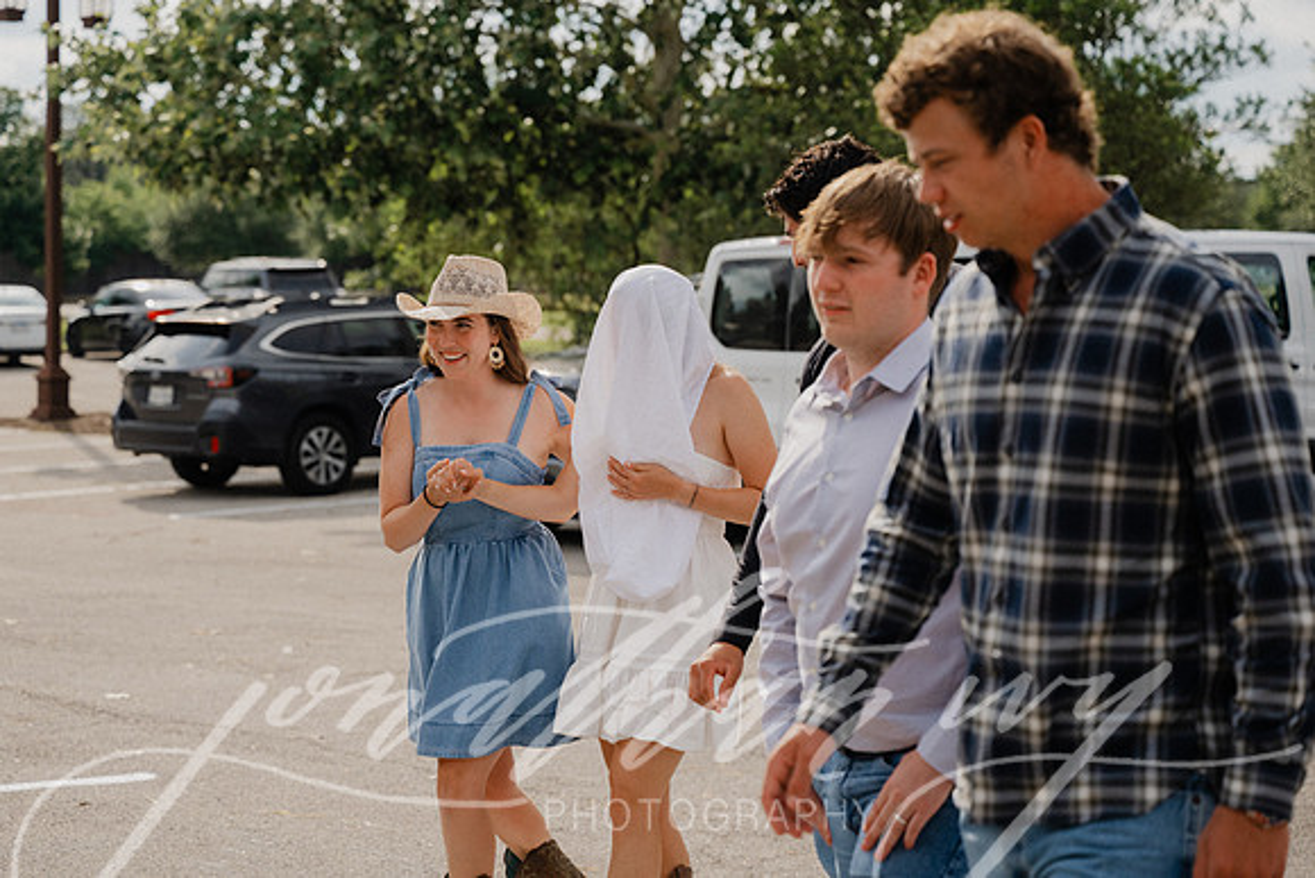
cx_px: 599
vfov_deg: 17.9
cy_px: 400
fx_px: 2786
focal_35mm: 76
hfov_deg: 26.5
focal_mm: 70
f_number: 3.5
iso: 800
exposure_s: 1/8000
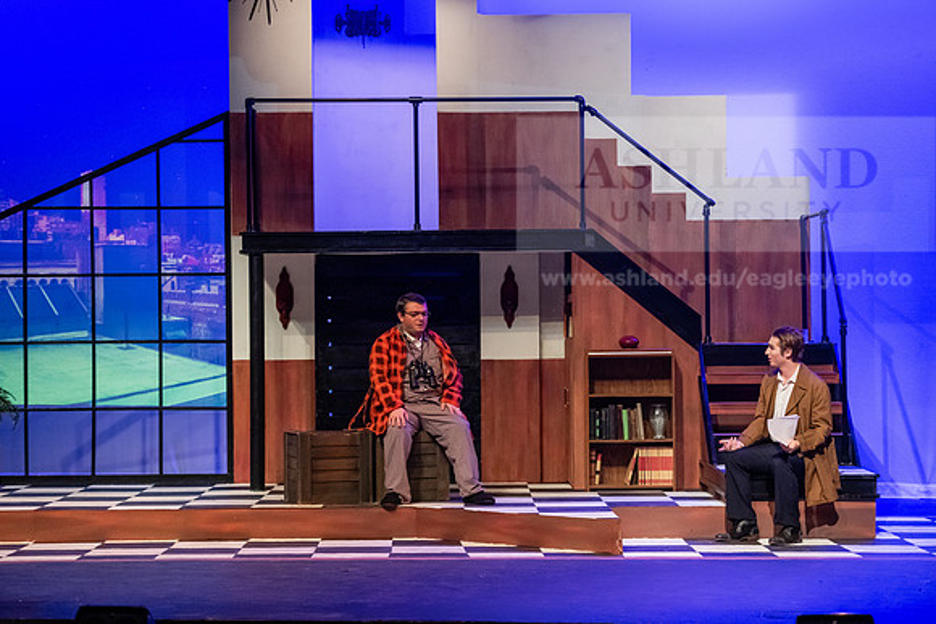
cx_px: 468
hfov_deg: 20.8
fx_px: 2548
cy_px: 312
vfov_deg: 14.0
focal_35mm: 98
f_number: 3.2
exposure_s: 1/200
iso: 4000
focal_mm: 98
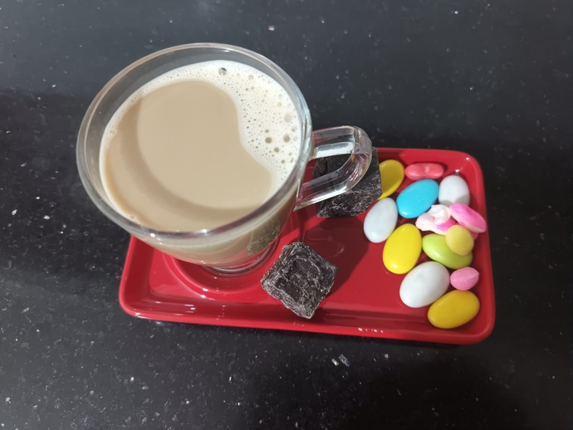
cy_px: 215
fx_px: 381
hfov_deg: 73.9
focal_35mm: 23
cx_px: 286
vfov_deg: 58.9
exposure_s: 1/33.3
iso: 4870
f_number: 1.75
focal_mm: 5.25
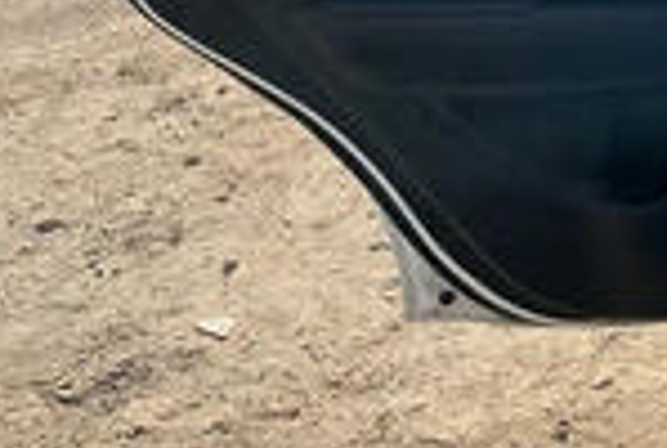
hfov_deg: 23.0
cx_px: 868
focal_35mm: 78
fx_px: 1448
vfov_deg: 16.5
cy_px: -152
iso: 25
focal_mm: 3
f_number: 1.8
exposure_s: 1/1534
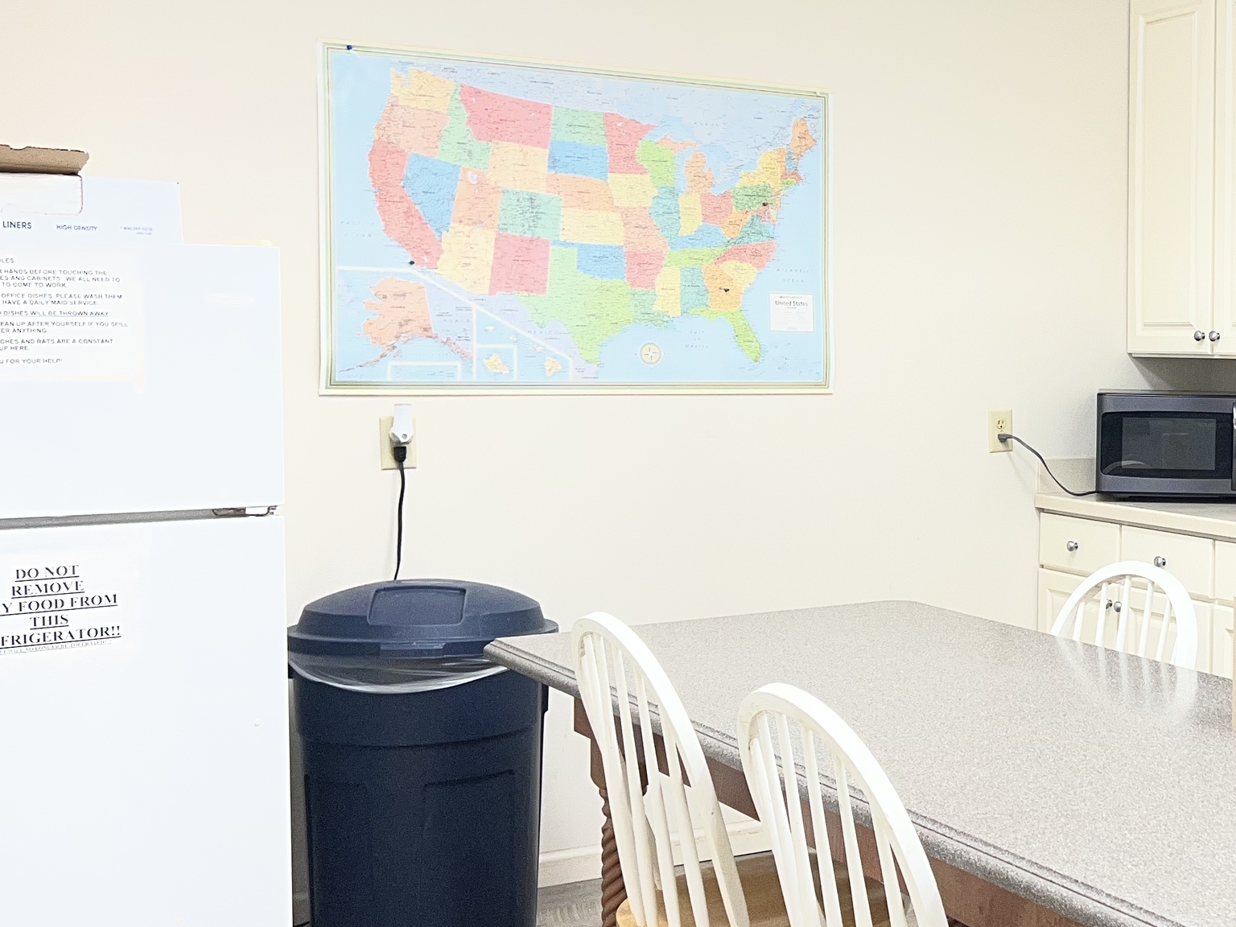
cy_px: 416
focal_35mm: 52
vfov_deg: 28.0
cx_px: 1152
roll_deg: -0.2
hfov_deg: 34.4
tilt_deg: -3.5
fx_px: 1857
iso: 64
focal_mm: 5.7
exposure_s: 1/120
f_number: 1.5
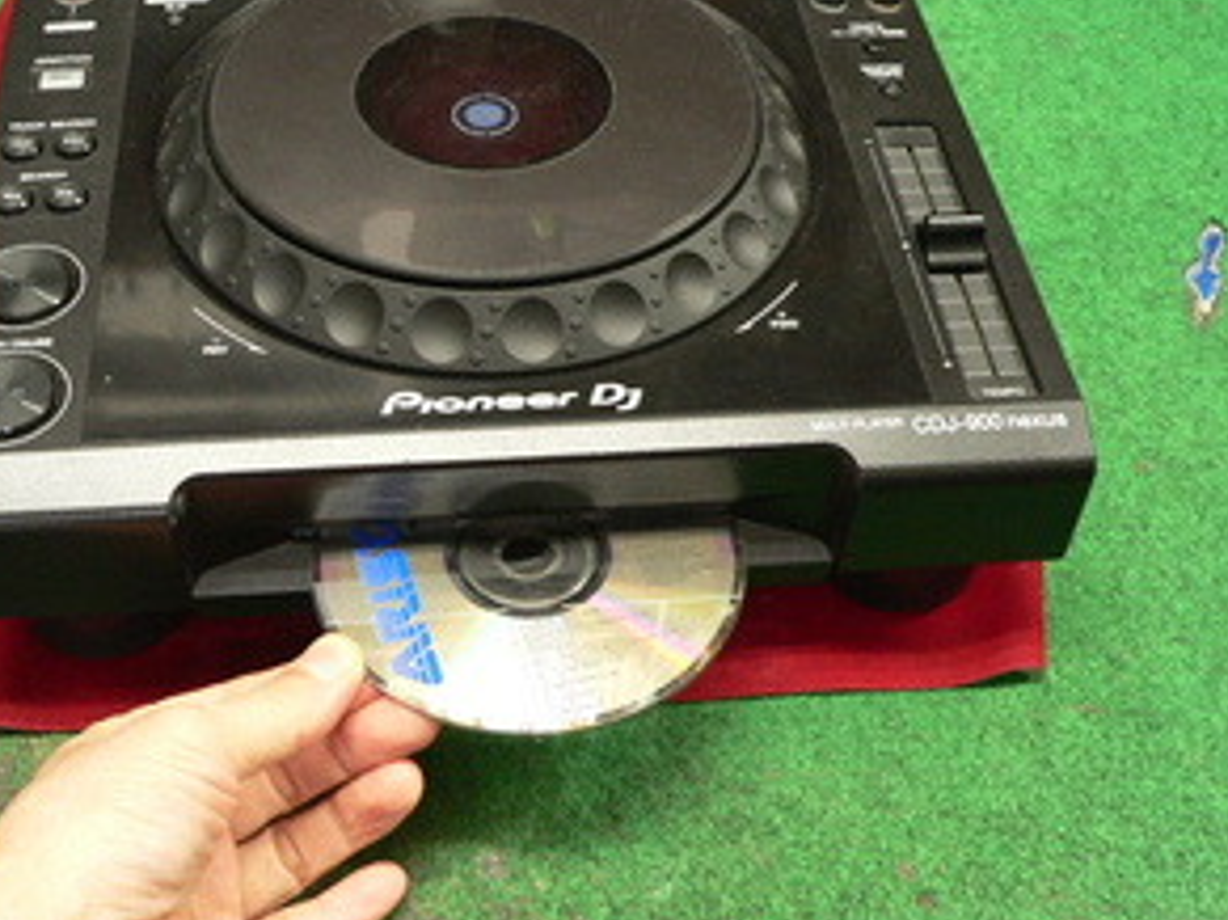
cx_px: 544
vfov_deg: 30.9
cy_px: 437
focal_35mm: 47
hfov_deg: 40.4
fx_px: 1667
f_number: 2.8
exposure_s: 1/10
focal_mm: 6
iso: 200
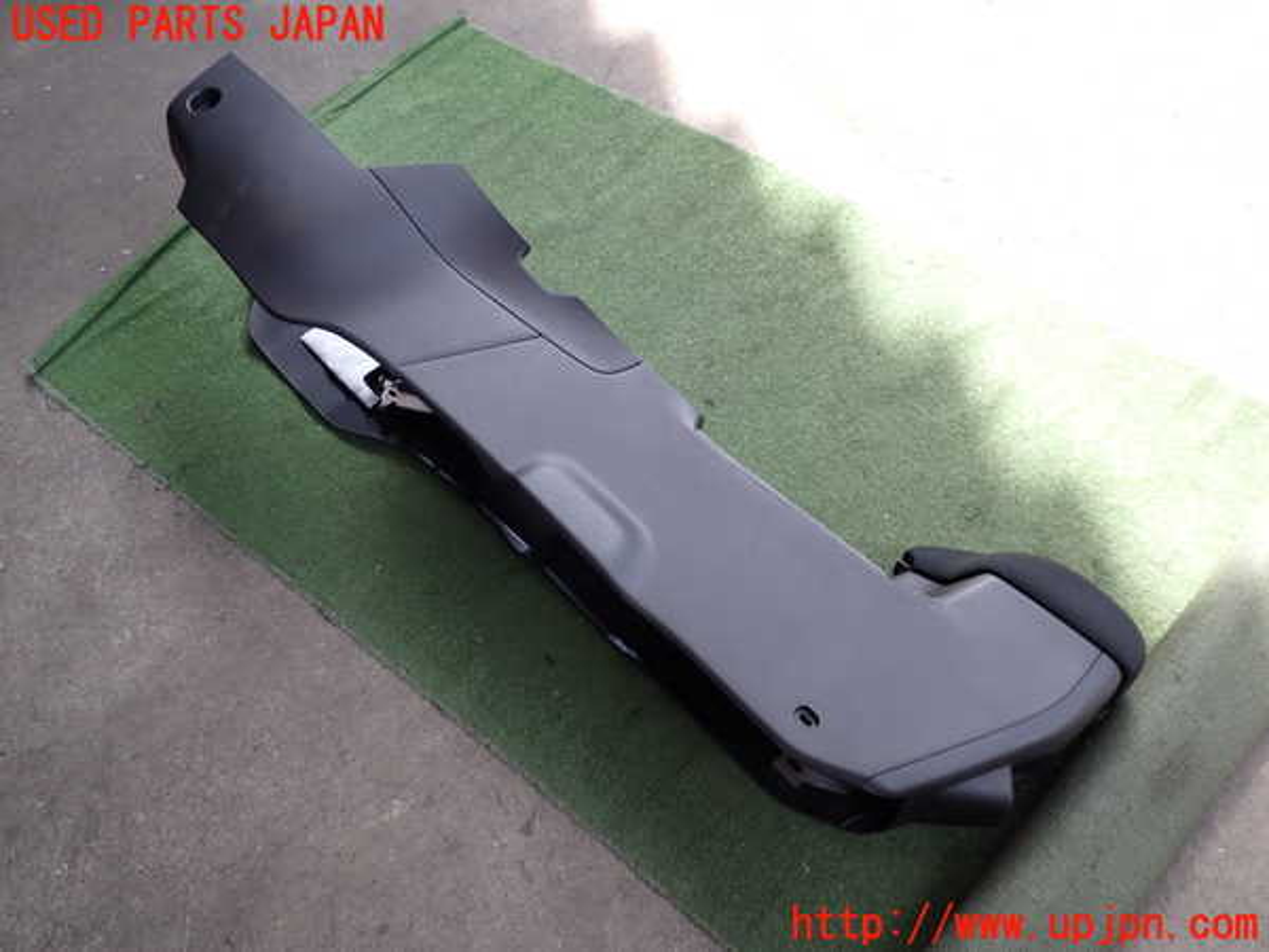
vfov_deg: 46.8
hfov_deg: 60.0
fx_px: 1100
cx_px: 634
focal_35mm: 30
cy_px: 476
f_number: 2.3
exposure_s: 1/160
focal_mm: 5.4
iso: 100
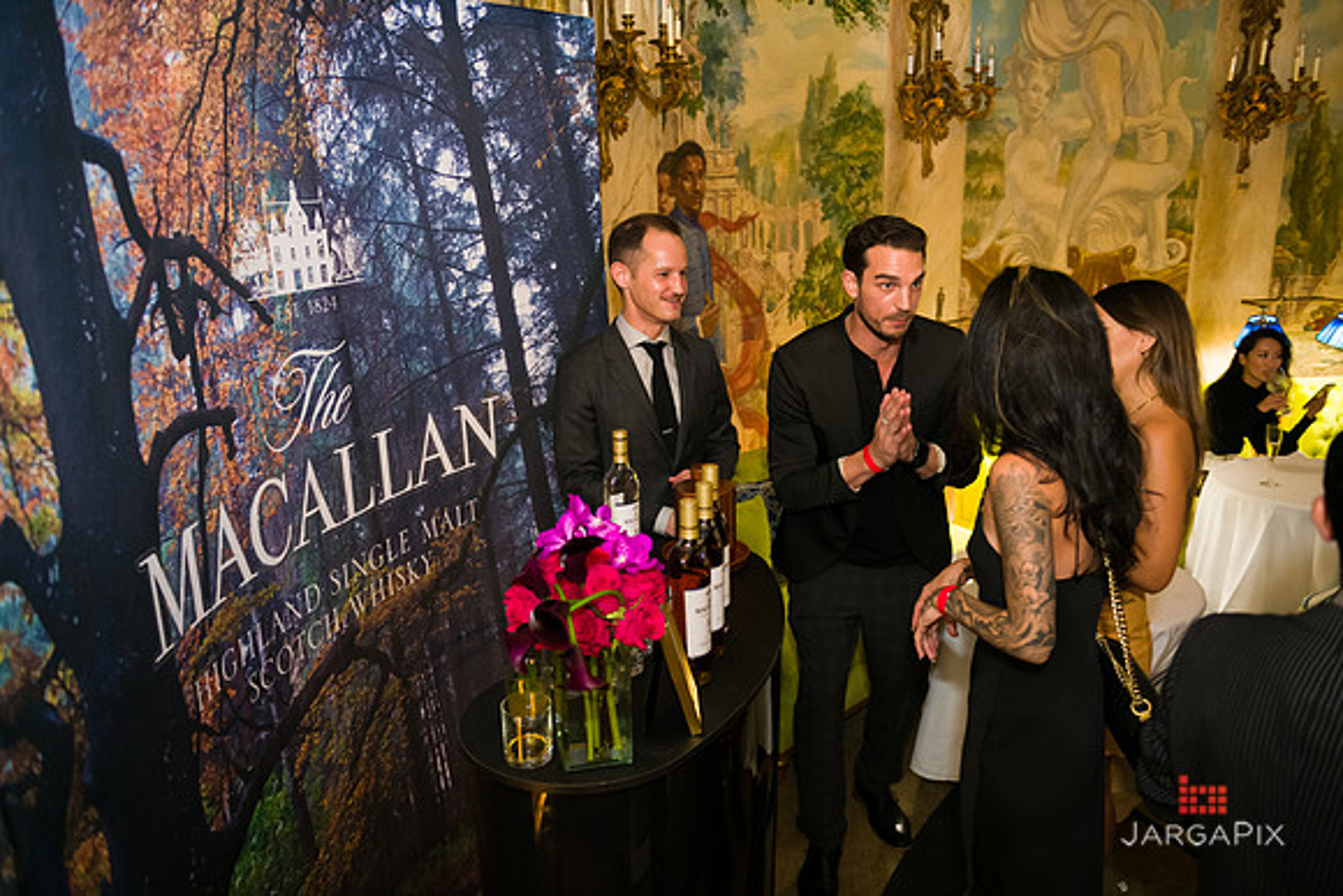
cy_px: 448
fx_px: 1007
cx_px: 672
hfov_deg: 67.4
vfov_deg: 48.0
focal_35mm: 27
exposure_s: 1/80
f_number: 2.8
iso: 1600
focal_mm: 27
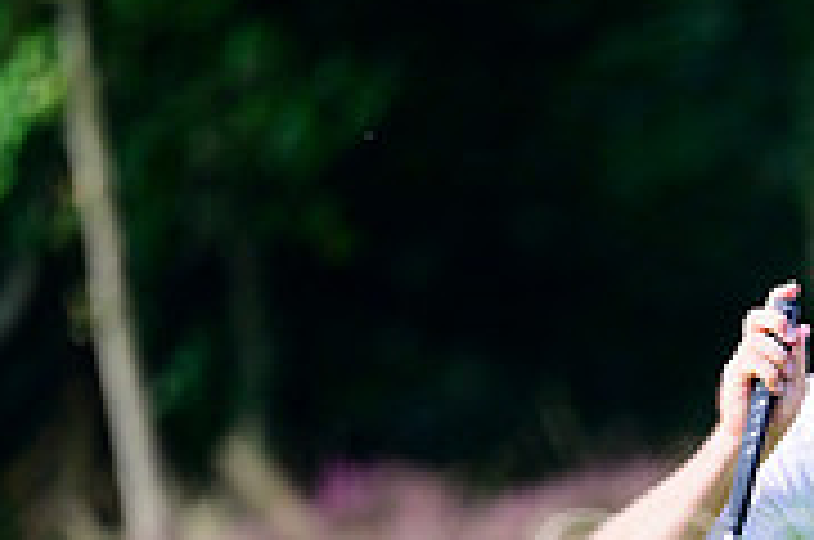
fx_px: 29004
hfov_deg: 1.6
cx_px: 1120
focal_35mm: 1285
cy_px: 839
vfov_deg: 1.1
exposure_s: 1/1600
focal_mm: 400
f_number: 5.6
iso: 800
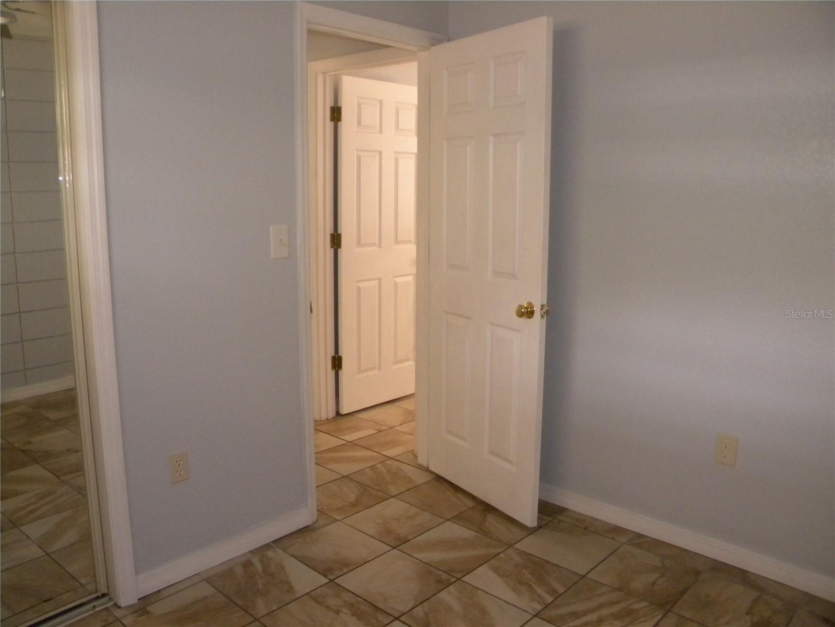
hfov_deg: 63.4
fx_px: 675
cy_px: 314
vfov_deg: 49.7
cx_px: 418
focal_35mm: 28
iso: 400
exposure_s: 1/15
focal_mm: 5
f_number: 3.5
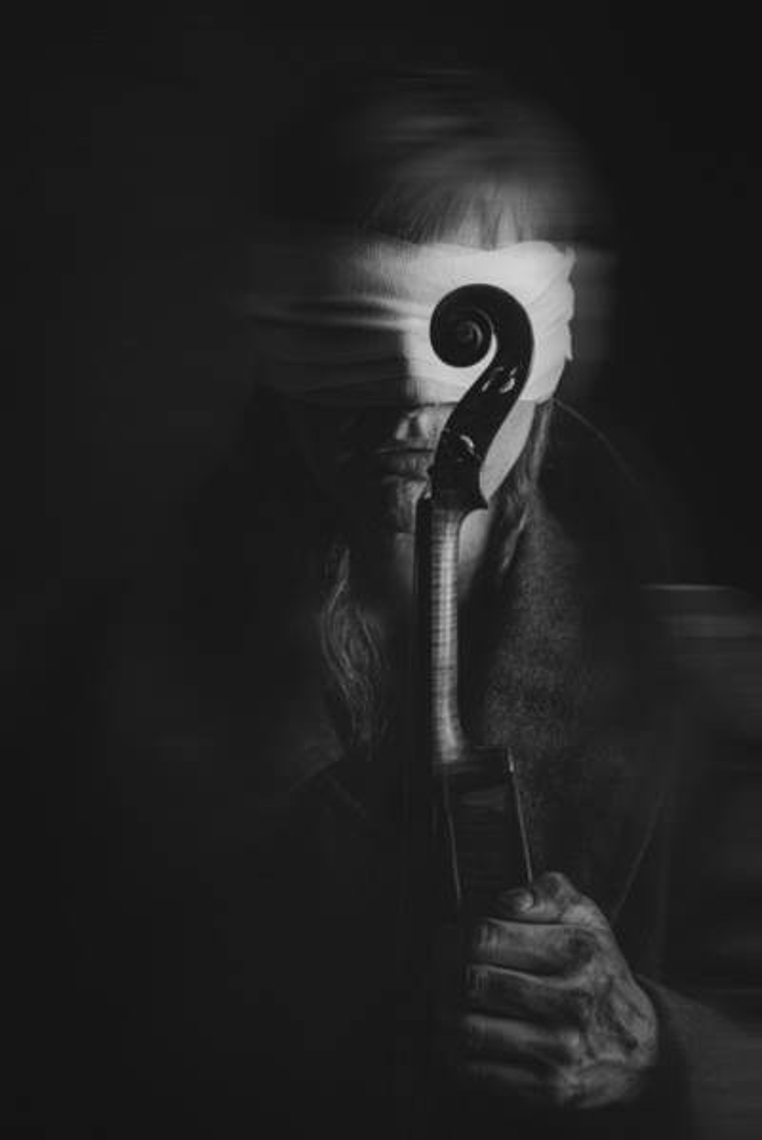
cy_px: 570
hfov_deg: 16.1
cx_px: 381
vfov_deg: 23.9
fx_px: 2695
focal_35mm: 85
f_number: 10
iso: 200
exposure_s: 1/13
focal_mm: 85
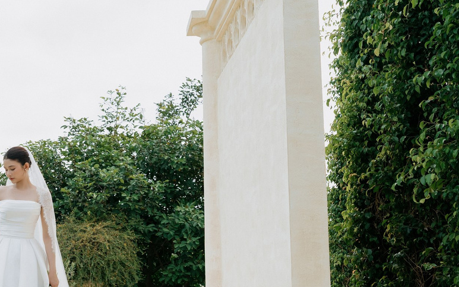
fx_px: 1013
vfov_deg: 16.1
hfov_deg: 25.3
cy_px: 86
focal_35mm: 81
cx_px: 127
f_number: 4.5
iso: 200
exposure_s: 1/640
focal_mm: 24
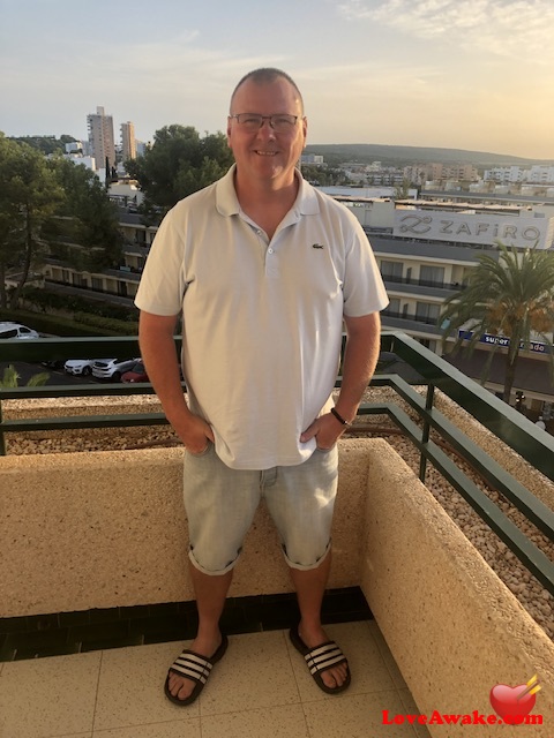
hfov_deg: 49.7
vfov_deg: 63.4
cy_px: 369
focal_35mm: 28
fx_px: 597
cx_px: 277
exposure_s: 1/324
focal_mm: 3.99
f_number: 1.8
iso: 20
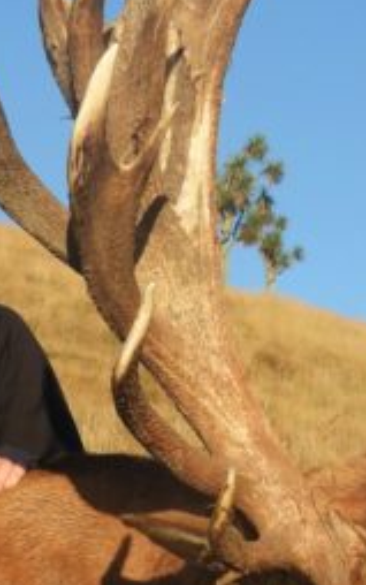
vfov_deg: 13.1
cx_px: 60
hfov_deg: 8.2
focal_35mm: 160
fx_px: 2551
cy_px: 359
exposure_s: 1/800
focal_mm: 8.9
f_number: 3.5
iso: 100
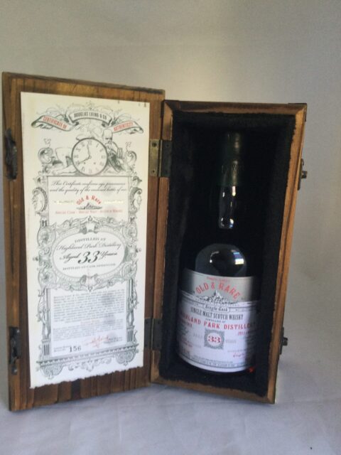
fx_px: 407
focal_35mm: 31
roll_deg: +0.4
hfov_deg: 45.4
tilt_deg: -8.3
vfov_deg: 58.4
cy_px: 228
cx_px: 170
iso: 80
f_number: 2.4
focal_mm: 3.3
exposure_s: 1/33
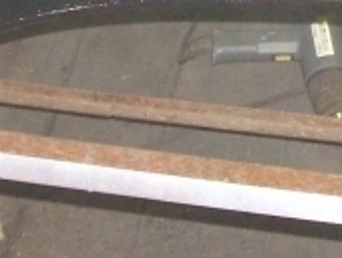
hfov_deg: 12.1
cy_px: -136
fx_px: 1613
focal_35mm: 163
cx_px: 280
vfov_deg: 8.9
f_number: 2.8
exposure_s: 1/60
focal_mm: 6.2
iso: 400
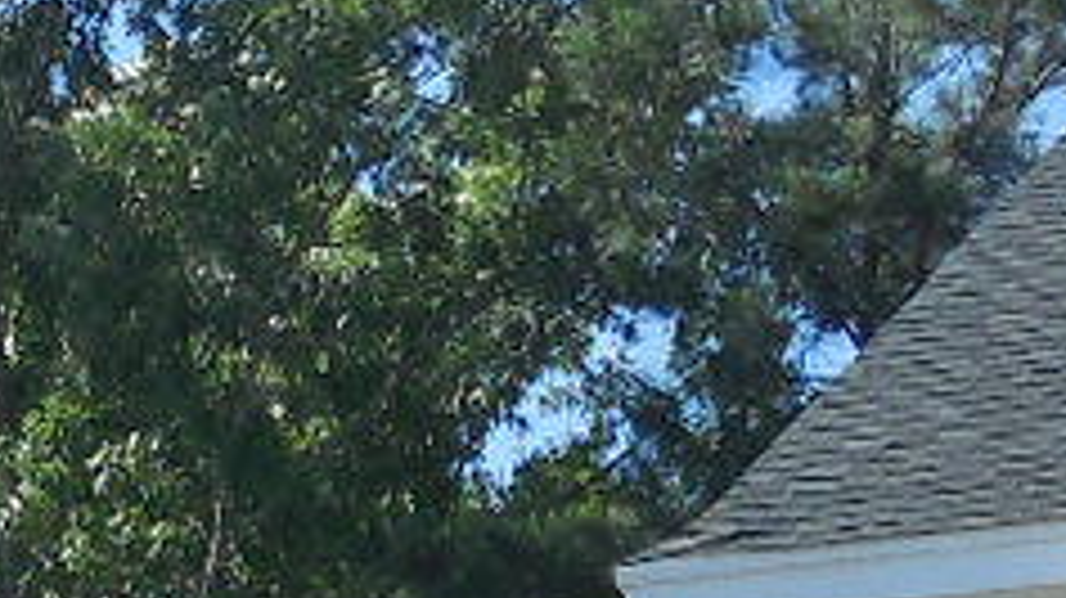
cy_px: 2028
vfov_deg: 4.0
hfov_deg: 7.3
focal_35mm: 294
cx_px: -247
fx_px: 8306
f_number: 3.6
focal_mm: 7.1
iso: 125
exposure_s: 1/800
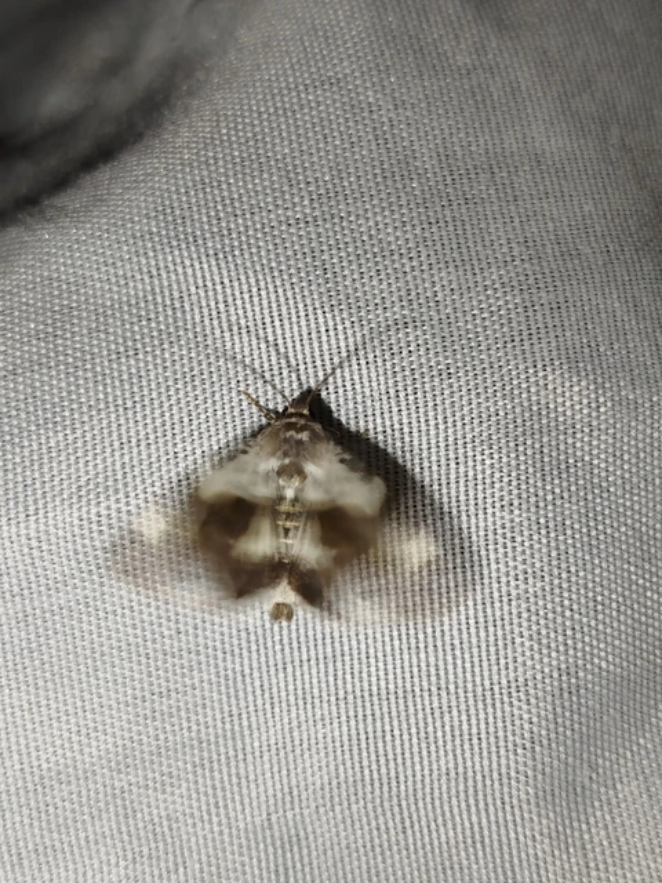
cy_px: 442
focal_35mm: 48
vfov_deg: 39.7
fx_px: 1224
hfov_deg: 30.3
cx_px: 331
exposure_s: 1/50
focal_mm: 5.31
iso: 64
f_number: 1.7
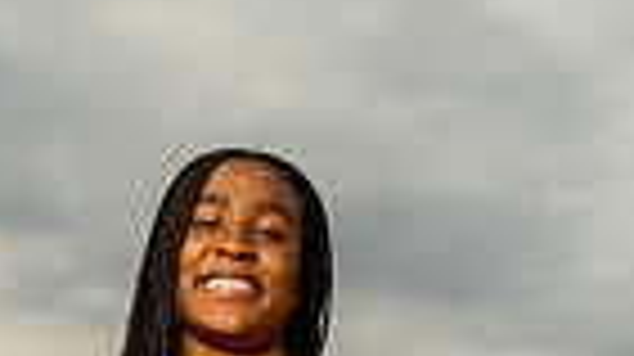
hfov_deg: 15.7
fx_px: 2301
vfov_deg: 7.9
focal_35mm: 137
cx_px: 261
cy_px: 978
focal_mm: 41
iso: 250
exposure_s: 1/800
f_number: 3.2
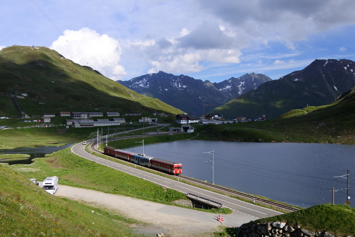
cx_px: 155
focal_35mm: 37
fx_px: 365
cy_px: 119
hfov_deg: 51.7
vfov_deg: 35.9
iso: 160
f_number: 4.5
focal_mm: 12.1
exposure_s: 1/400
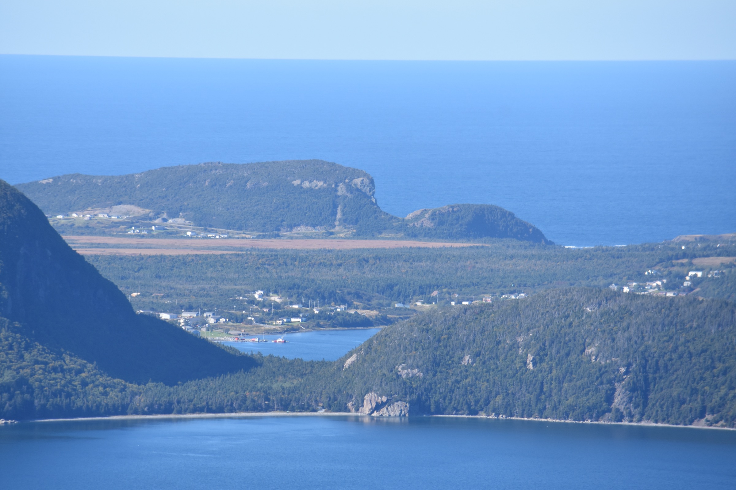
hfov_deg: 5.7
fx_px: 7359
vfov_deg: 3.8
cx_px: 368
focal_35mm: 360
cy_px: 245
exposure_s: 1/1000
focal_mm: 240
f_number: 8
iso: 360
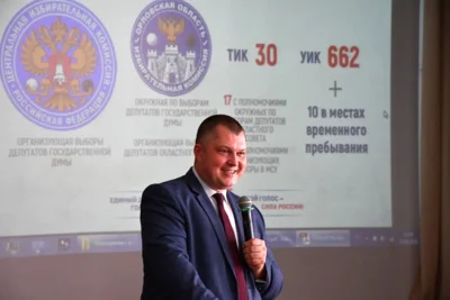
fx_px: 1688
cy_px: 150
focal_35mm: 135
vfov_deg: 10.2
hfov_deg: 15.2
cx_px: 225
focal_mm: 90
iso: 2000
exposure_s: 1/160
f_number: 6.3
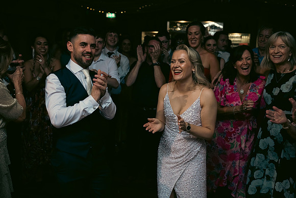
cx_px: 148
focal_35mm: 38
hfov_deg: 50.7
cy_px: 99
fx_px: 313
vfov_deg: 35.1
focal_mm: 38
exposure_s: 1/160
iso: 800
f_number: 3.5
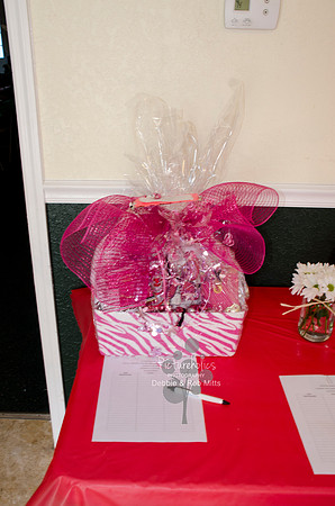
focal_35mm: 34
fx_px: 484
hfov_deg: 38.2
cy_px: 253
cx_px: 168
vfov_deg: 55.2
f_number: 8
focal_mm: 23
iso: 400
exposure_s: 1/6
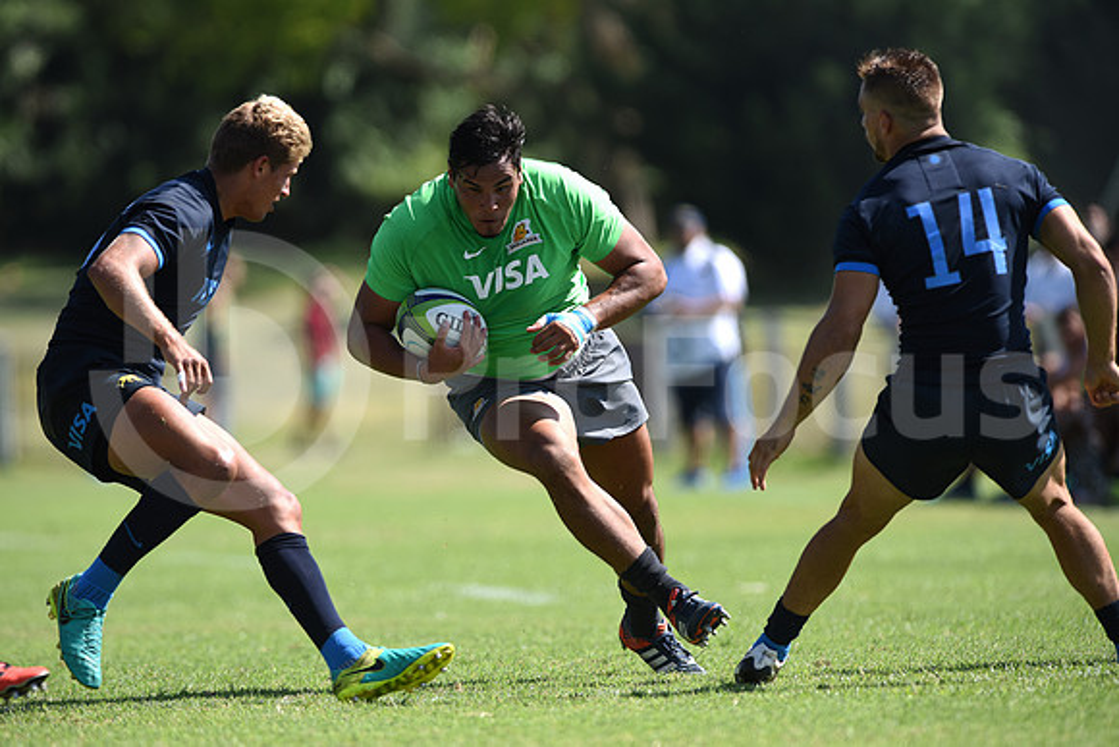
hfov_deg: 4.9
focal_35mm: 420
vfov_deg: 3.3
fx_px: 13057
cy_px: 374
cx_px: 560
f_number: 4
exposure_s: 1/1250
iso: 200
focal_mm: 420
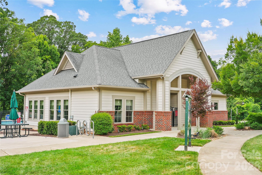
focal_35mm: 36
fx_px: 262
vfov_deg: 36.9
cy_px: 88
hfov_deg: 53.1
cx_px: 131
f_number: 9
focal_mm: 36
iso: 100
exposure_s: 1/30
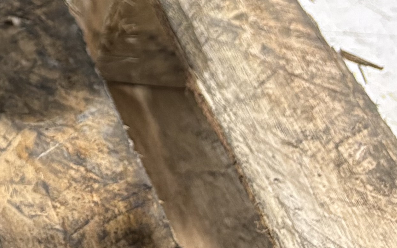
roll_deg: -2.7
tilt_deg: -23.6
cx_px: -387
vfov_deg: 9.5
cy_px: -286
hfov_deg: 14.0
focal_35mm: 127
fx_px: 1374
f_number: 1.6
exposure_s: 1/120
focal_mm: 5.96
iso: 200
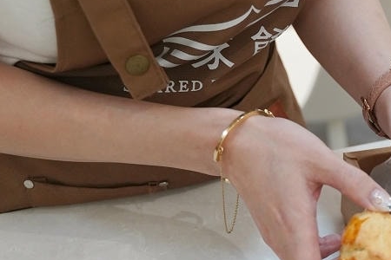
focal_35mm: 80
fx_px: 869
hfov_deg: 24.2
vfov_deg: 17.0
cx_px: 396
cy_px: 188
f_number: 3.2
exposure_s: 1/160
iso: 1600
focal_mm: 30
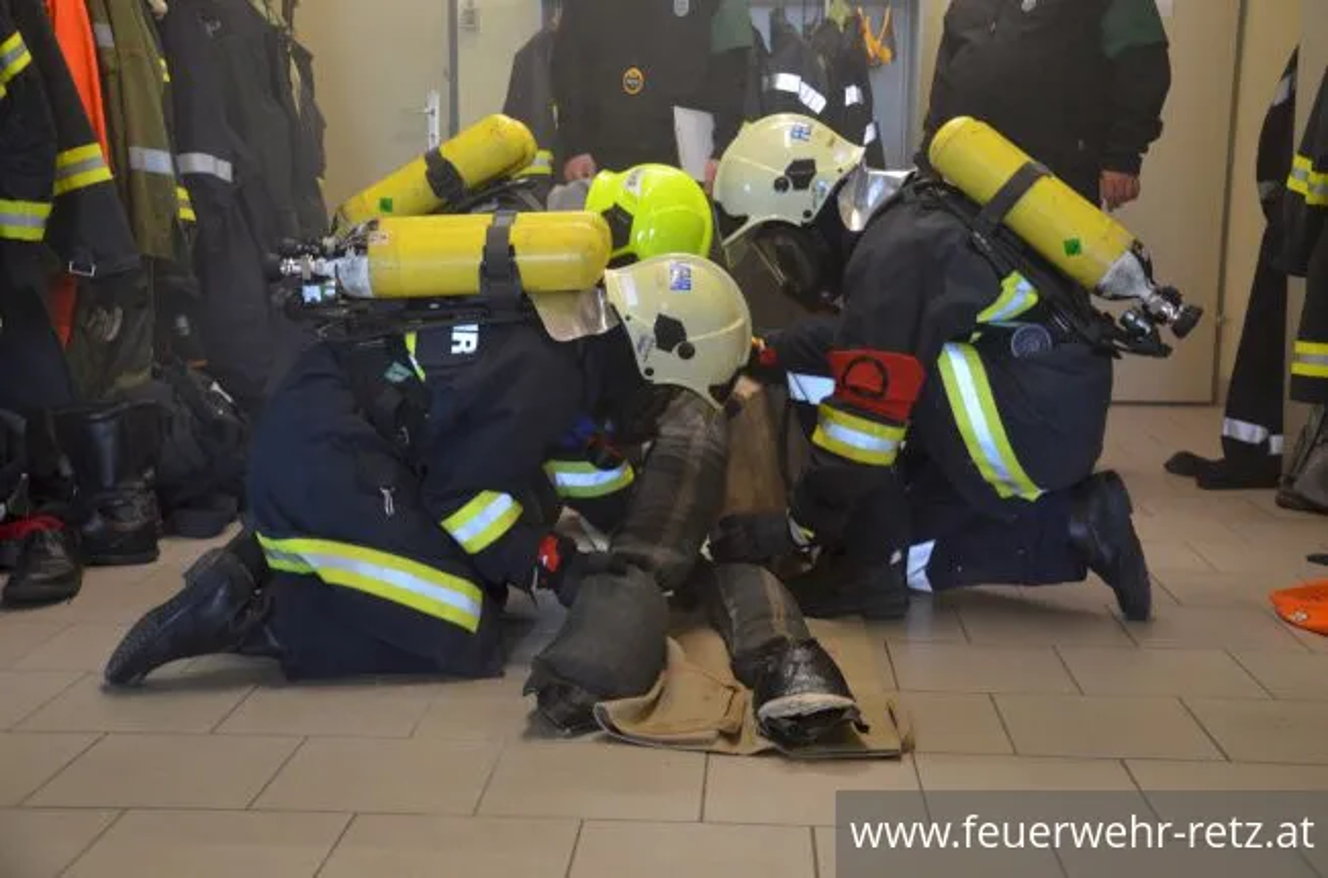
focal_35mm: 45
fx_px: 1656
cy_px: 439
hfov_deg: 43.7
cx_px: 664
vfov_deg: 29.7
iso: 1600
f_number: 4.2
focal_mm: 30
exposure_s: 1/60
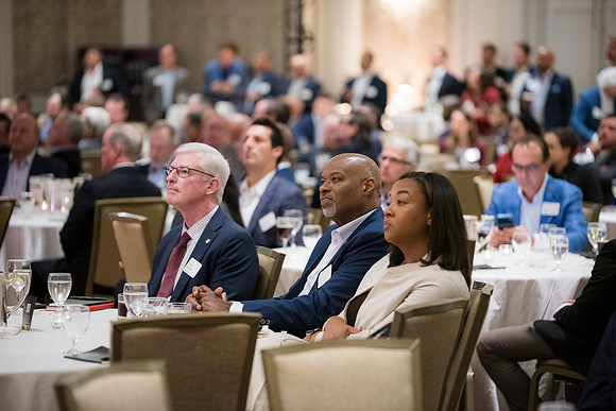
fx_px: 2653
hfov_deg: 13.2
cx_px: 308
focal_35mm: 155
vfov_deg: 8.9
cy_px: 206
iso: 6400
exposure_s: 1/160
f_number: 2.8
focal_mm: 155
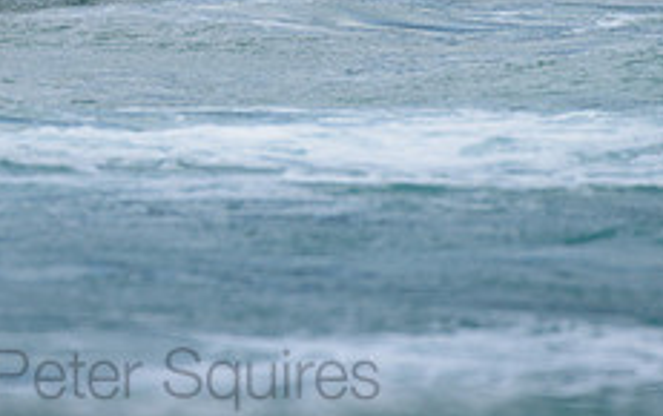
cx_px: -14
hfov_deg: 1.3
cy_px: -225
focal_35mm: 1567
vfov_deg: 0.8
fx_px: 28348
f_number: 5.6
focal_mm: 500
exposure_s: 1/2000
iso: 200
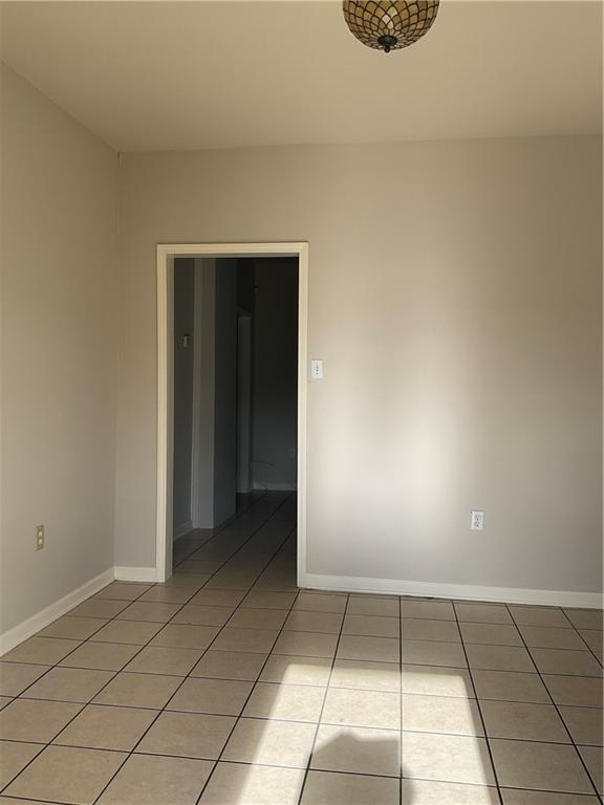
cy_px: 402
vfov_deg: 61.7
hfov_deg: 48.2
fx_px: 675
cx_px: 302
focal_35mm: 29
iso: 16
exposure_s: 1/259
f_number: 1.8
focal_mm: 3
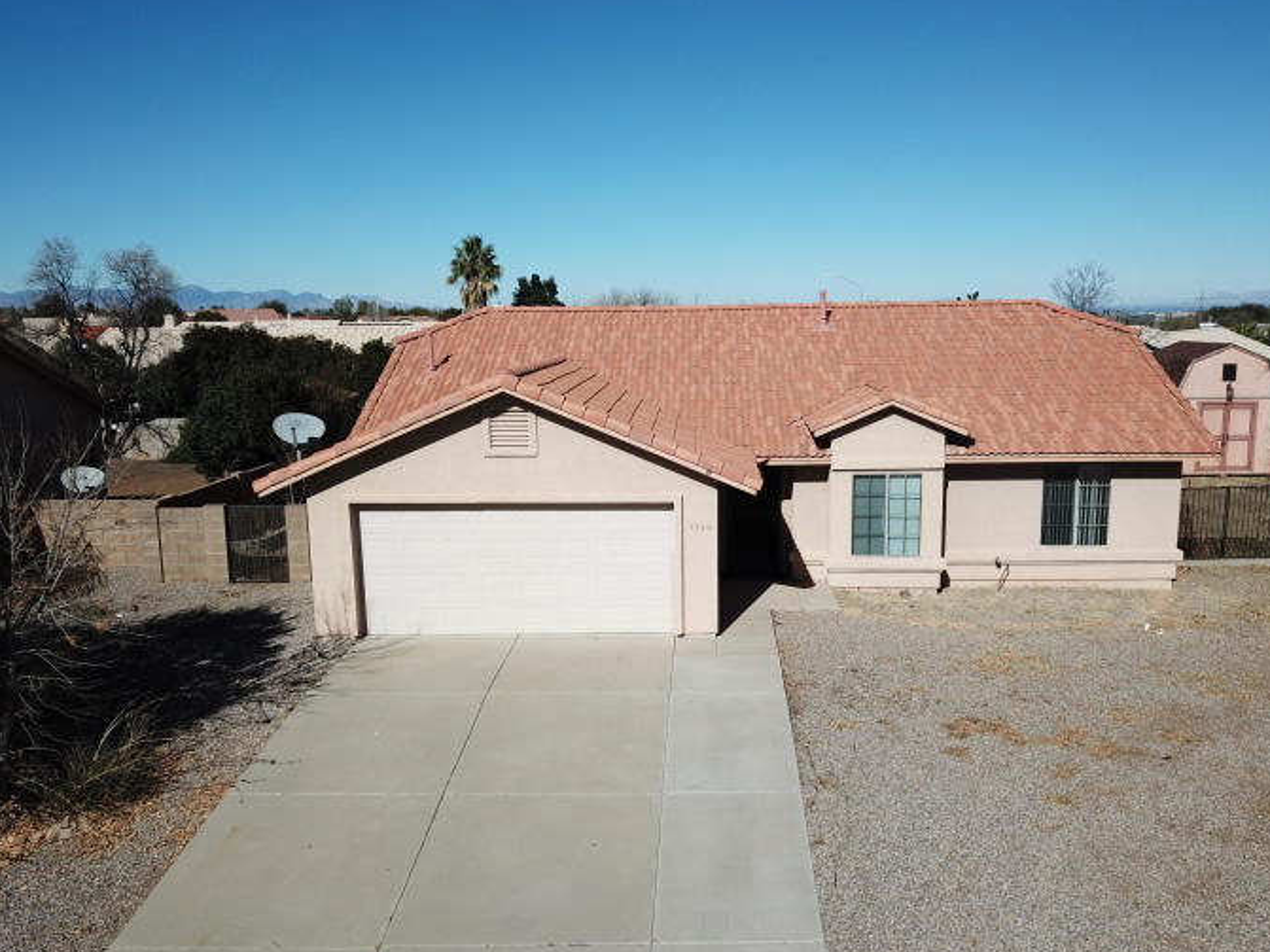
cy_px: 513
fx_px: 1137
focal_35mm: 31
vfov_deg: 45.4
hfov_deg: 58.3
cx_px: 693
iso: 100
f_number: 2.2
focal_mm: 4.73
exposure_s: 1/2841
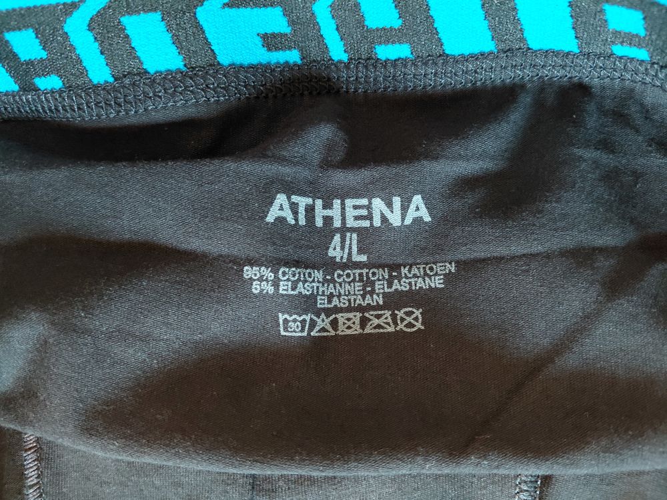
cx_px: 334
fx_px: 482
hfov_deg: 69.4
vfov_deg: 54.9
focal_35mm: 25
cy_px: 250
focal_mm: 4.69
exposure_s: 1/20
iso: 1250
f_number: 1.8
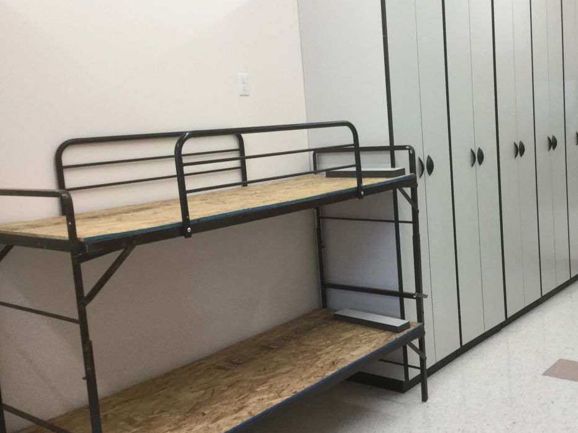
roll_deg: +4.3
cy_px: 189
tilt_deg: -7.7
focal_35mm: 40
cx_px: 367
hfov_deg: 46.3
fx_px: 668
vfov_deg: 35.9
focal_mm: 3.3
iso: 32
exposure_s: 1/30
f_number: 2.4
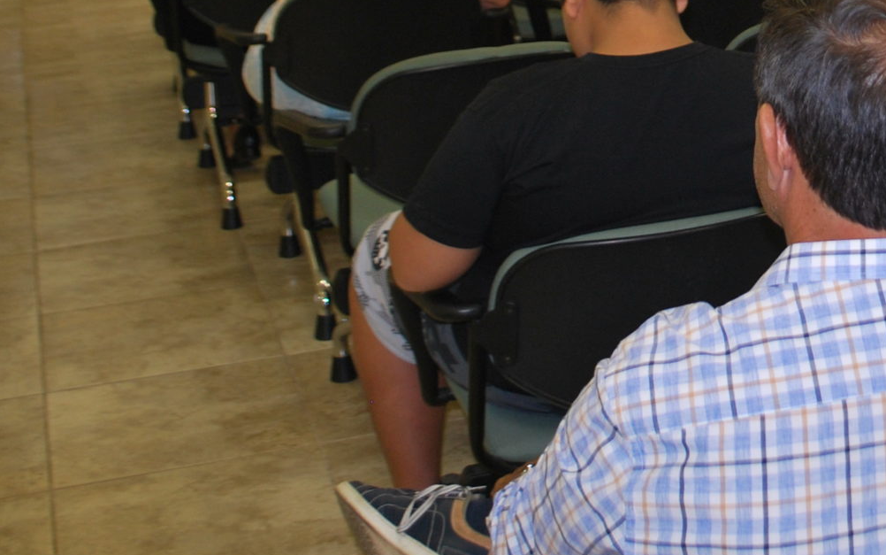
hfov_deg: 23.3
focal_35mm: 86
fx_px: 2077
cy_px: -118
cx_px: 834
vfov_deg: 14.7
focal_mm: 22
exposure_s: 1/60
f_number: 4
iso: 200
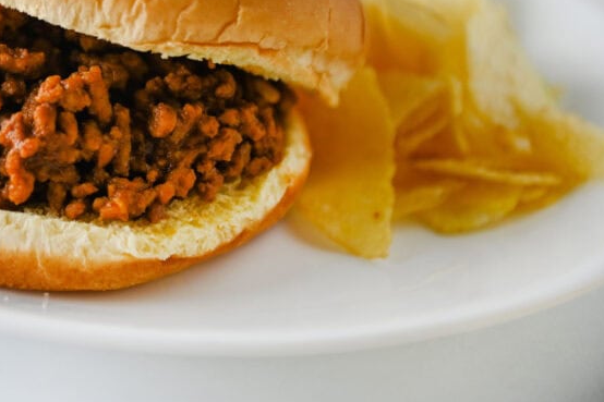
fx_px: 2633
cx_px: 50
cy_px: 34
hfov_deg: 13.0
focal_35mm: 157
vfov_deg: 8.7
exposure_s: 1/125
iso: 400
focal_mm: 85
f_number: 4
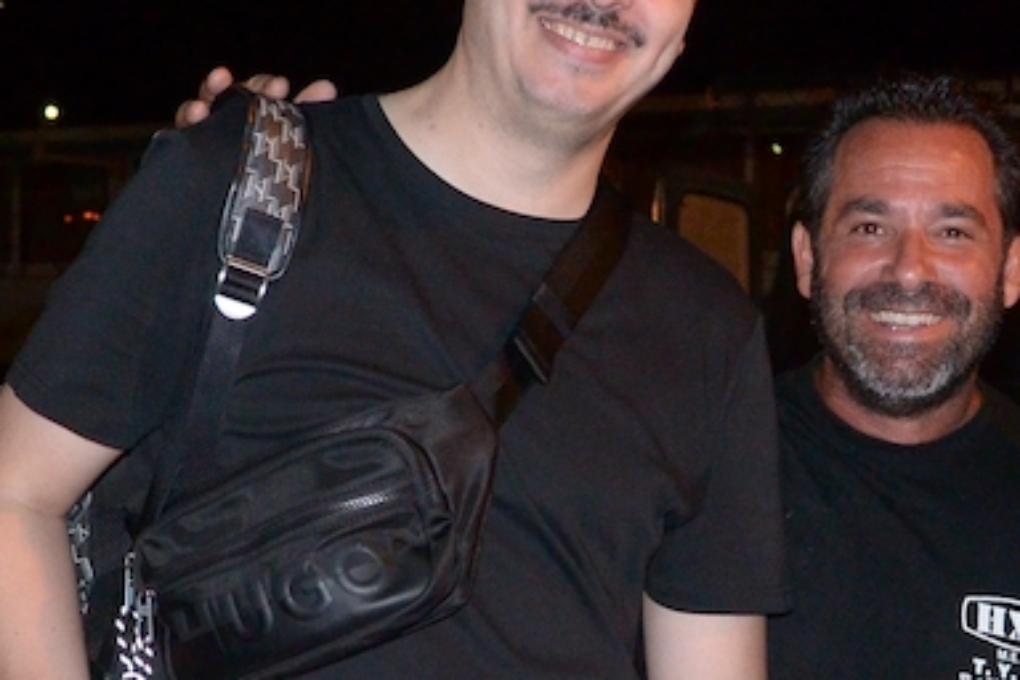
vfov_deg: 15.1
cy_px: 487
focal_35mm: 90
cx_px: 712
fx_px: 2550
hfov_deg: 22.5
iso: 1600
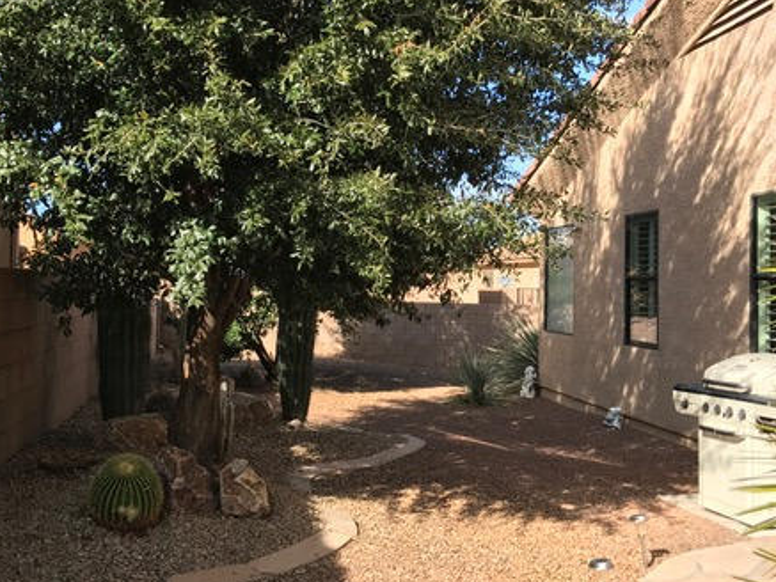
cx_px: 378
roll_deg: -1.9
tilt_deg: +3.3
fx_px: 919
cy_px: 264
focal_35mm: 41
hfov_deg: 45.8
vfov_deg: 35.1
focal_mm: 3.99
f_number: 1.8
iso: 20
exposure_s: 1/997
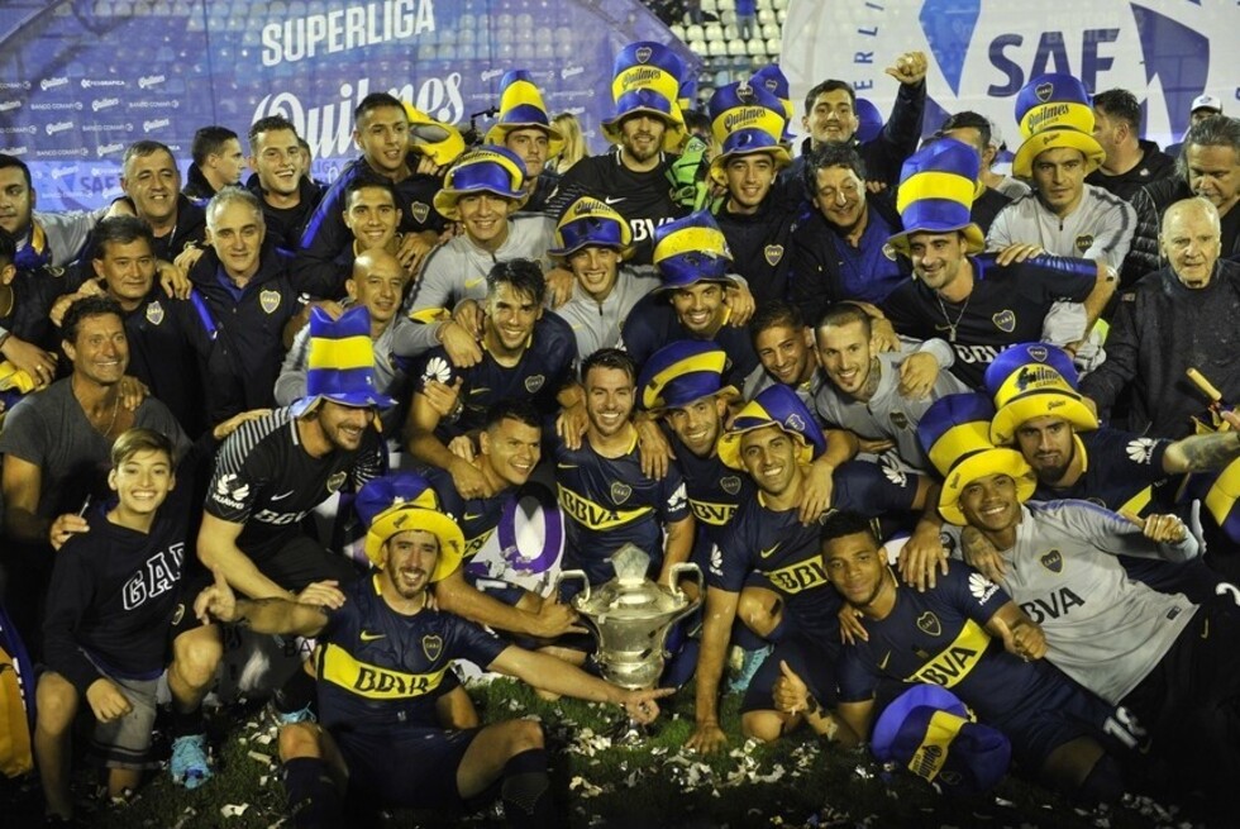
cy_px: 414
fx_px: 1655
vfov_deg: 28.1
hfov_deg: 41.1
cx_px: 620
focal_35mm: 48
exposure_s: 1/250
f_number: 4
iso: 2000
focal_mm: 48
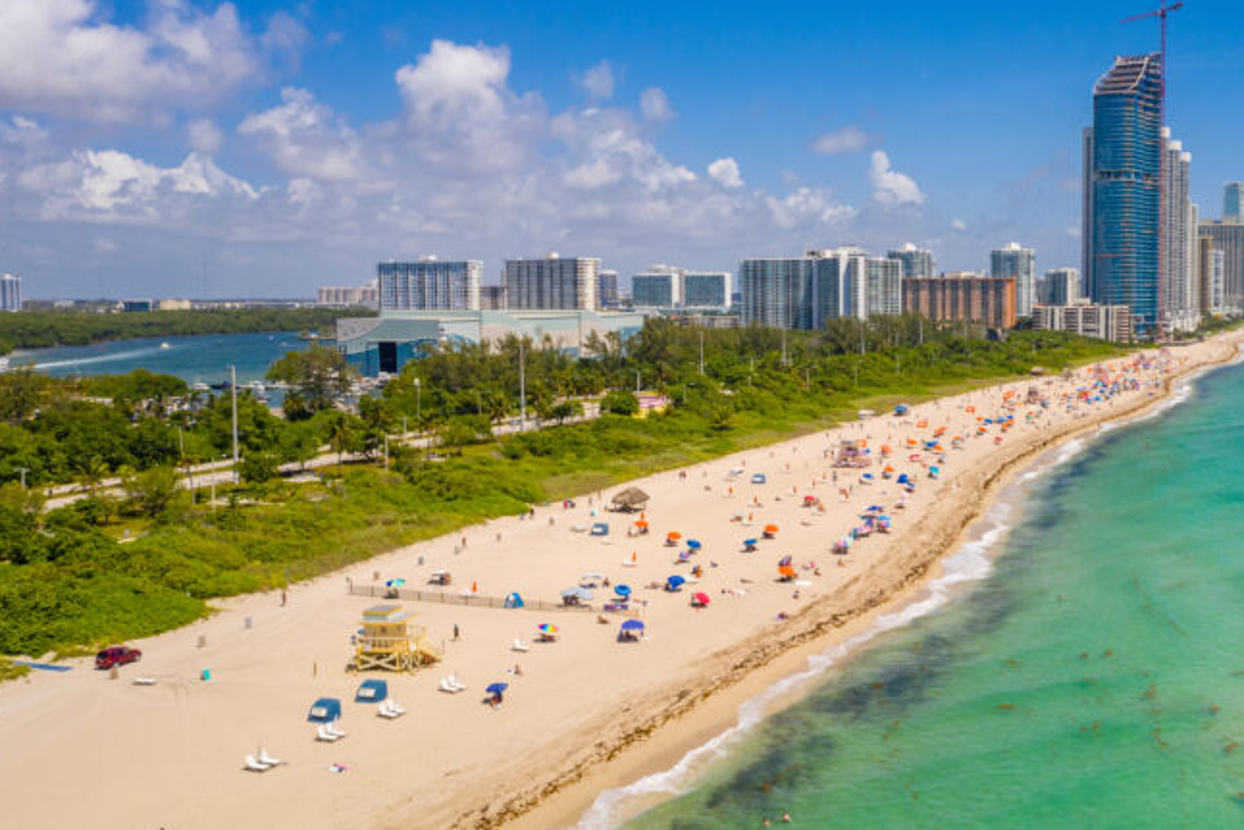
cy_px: 385
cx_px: 842
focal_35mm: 39
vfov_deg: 34.2
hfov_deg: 48.6
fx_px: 1348
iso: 100
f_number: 6.3
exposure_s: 1/40
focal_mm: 10.3
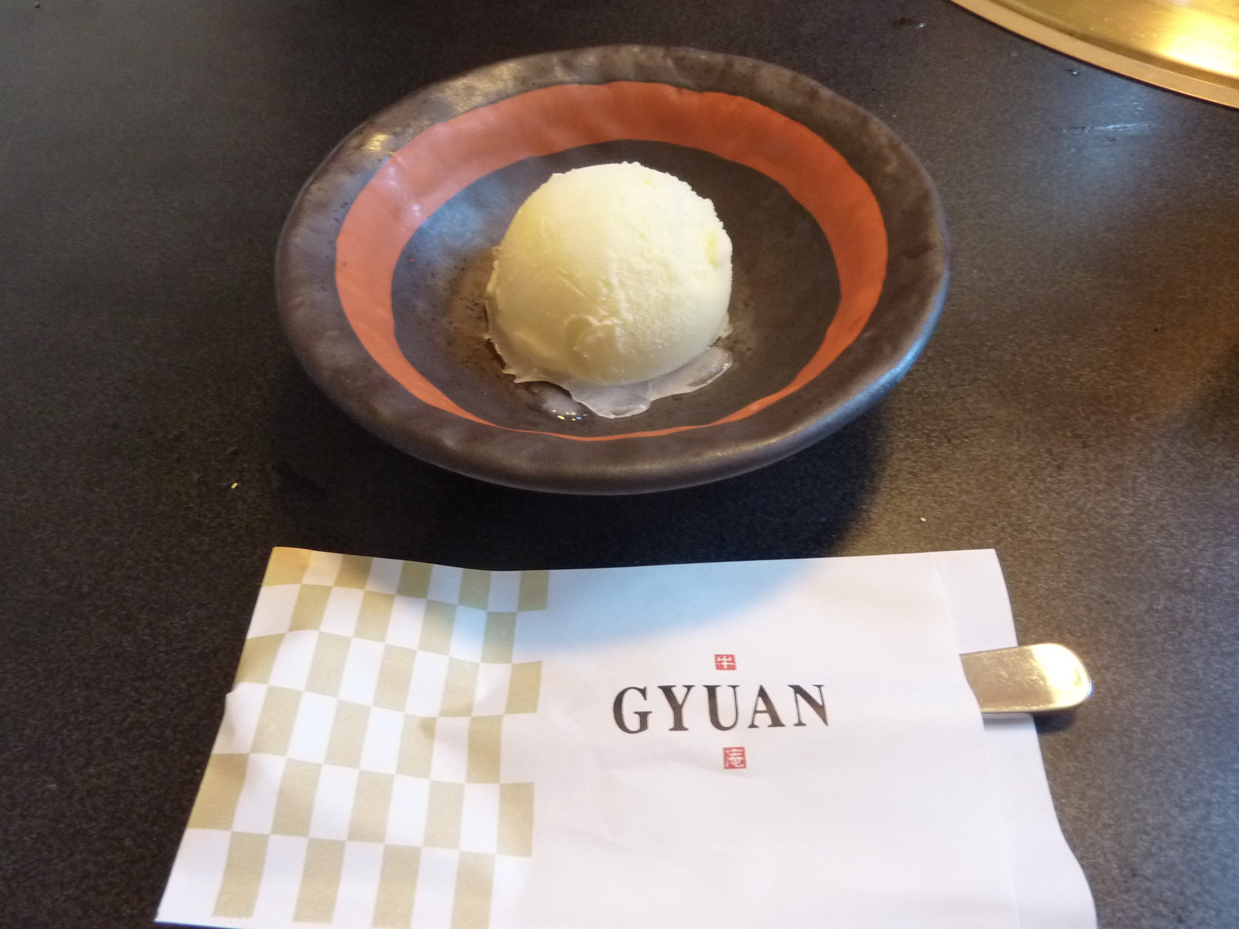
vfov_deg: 54.9
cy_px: 464
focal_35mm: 25
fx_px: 895
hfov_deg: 69.4
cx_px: 620
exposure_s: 1/13
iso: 400
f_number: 3.3
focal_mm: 4.1
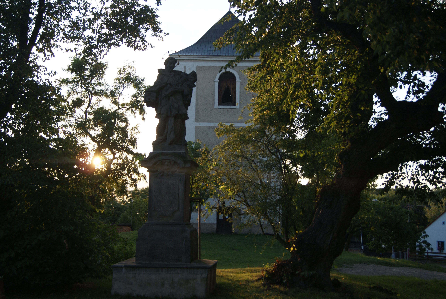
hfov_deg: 46.3
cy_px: 150
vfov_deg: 32.0
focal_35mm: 42
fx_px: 521
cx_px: 223
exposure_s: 1/160
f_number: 4.5
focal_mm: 28
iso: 100
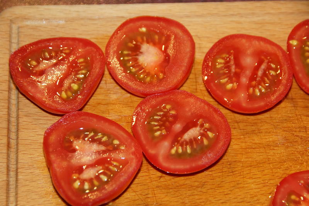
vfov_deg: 9.1
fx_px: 1286
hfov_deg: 13.7
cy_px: 103
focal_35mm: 150
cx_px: 154
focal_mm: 100
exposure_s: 1/100
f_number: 5.6
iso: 800
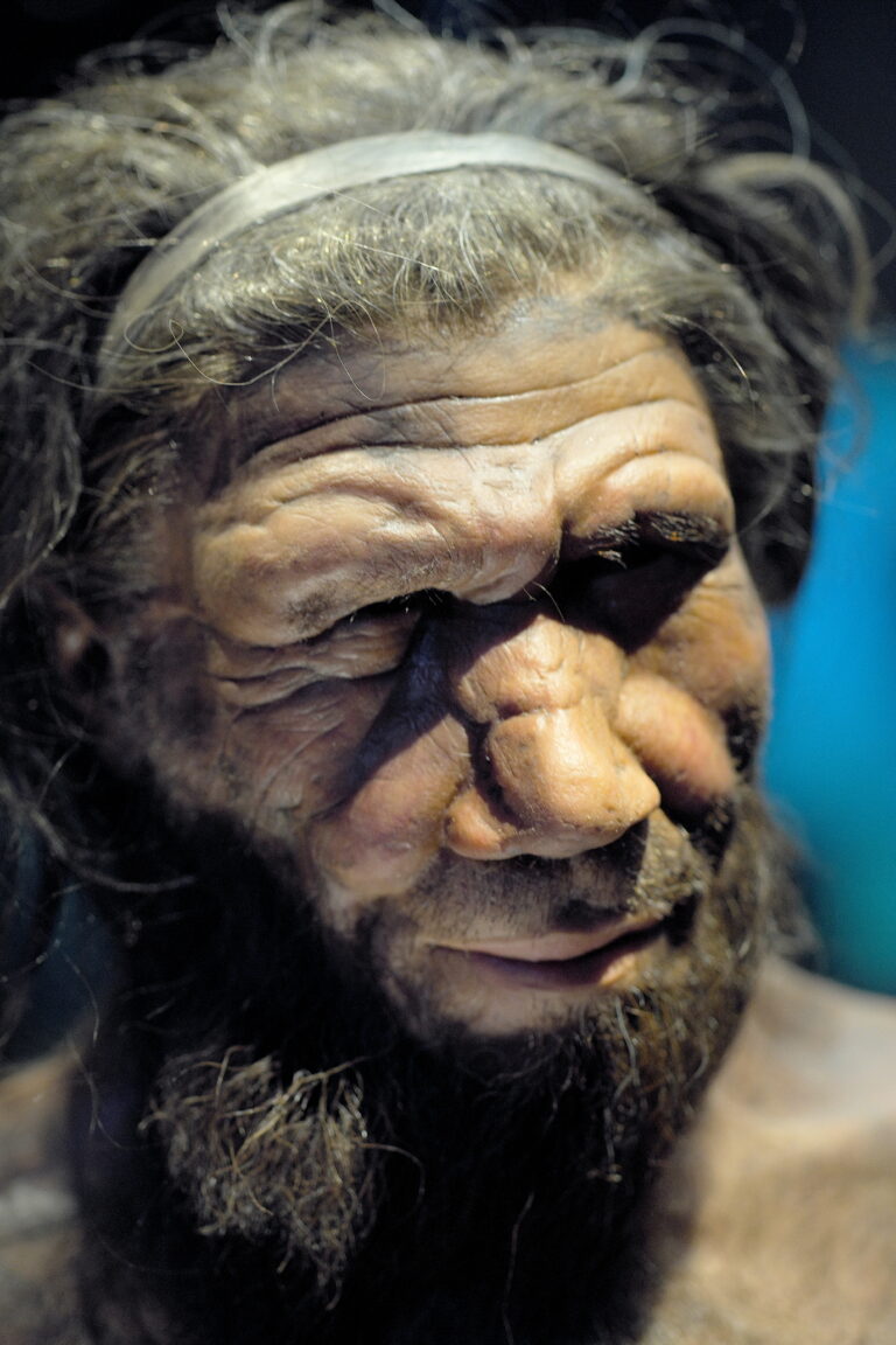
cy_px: 672
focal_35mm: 135
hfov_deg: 10.2
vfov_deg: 15.2
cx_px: 448
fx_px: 5040
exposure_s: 1/125
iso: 1600
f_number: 2
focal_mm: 90
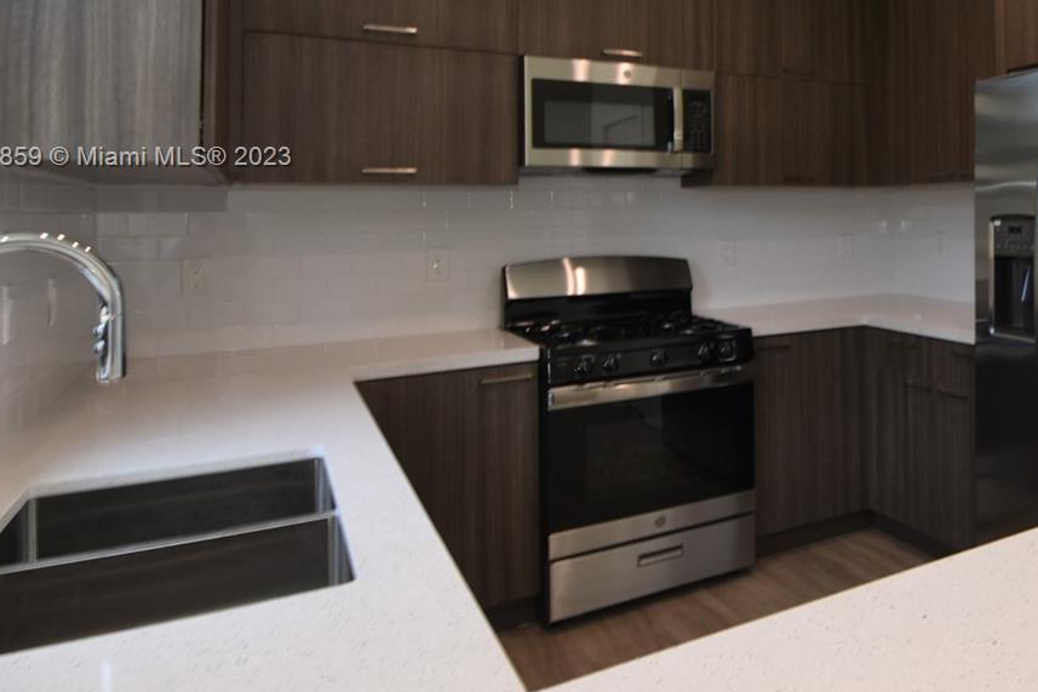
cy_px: 159
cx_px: 873
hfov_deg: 58.8
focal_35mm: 28
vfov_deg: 44.6
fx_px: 807
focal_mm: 10
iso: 200
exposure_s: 1/60
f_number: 5
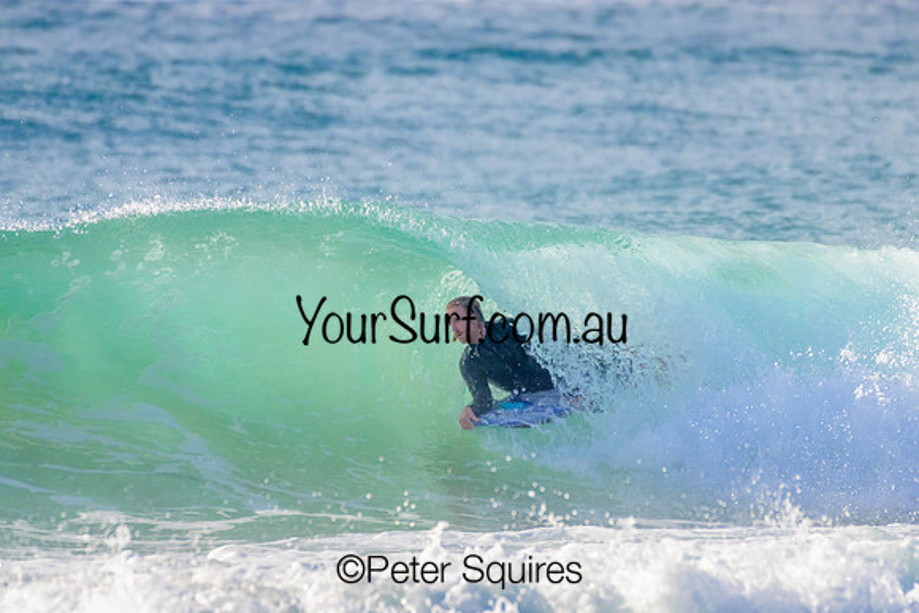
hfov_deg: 2.1
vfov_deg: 1.4
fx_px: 25533
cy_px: 306
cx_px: 460
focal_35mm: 1000
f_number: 11
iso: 1100
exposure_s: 1/2000
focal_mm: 1000
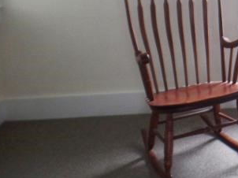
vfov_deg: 17.8
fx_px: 536
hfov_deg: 20.0
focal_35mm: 78
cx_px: 396
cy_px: -46
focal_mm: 4.1
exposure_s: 1/30
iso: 100
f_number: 2.8
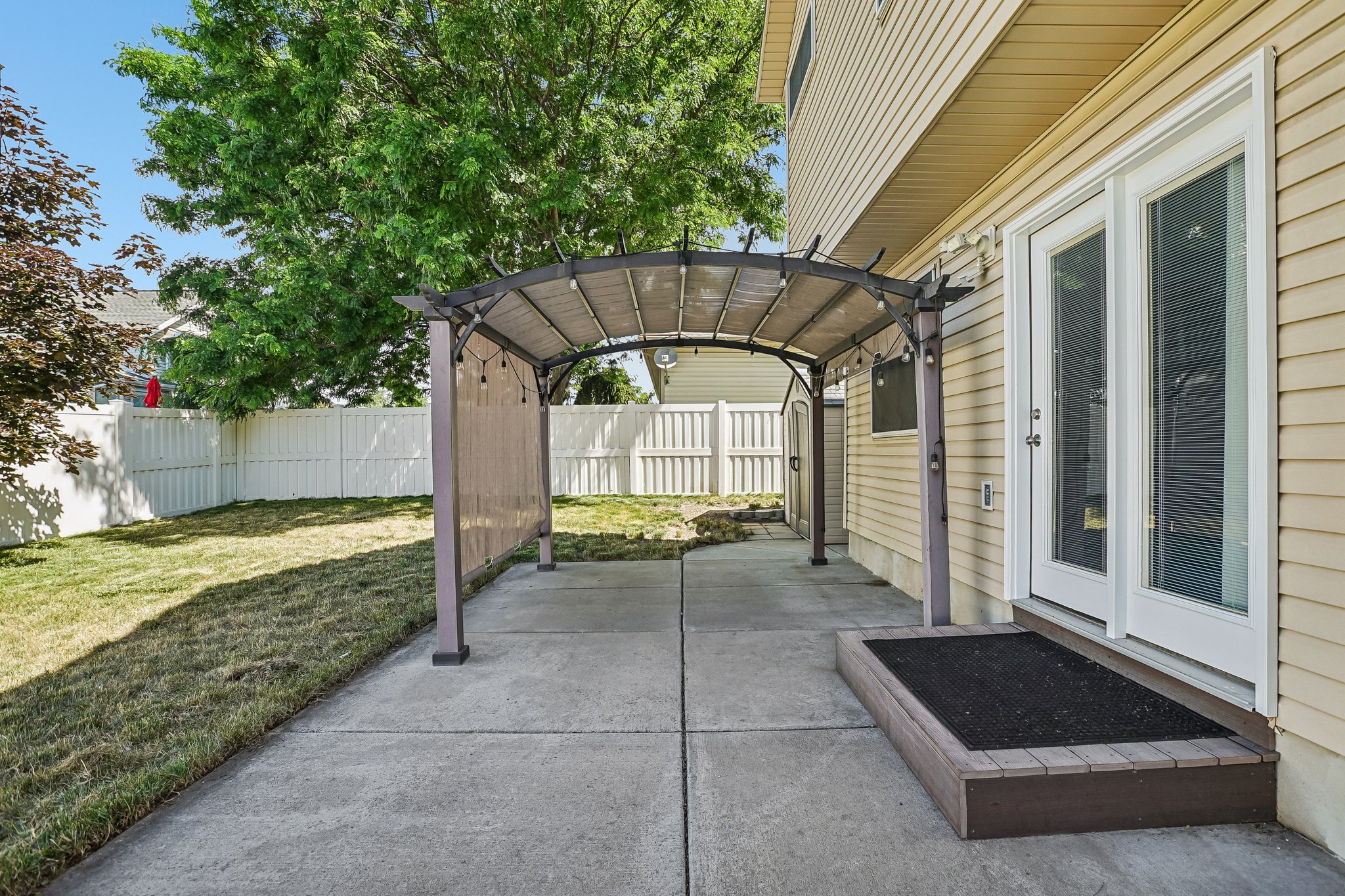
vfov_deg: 73.7
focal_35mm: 16
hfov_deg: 96.7
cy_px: 448
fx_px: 598
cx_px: 672
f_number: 8
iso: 100
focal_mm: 16
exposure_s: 1/80
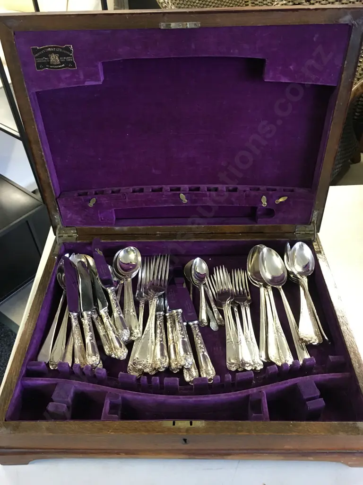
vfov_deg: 61.7
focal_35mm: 29
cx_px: 182
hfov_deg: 48.2
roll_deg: +0.3
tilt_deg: -42.9
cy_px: 242
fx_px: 405
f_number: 2.2
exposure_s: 1/17
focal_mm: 4.15
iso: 125
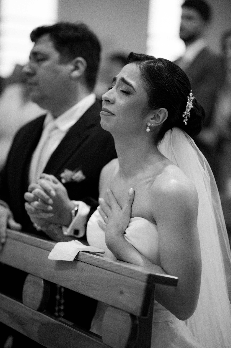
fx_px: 819
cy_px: 174
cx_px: 116
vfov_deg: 23.9
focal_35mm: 85
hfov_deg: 16.0
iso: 2500
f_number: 2
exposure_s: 1/320
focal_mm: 85
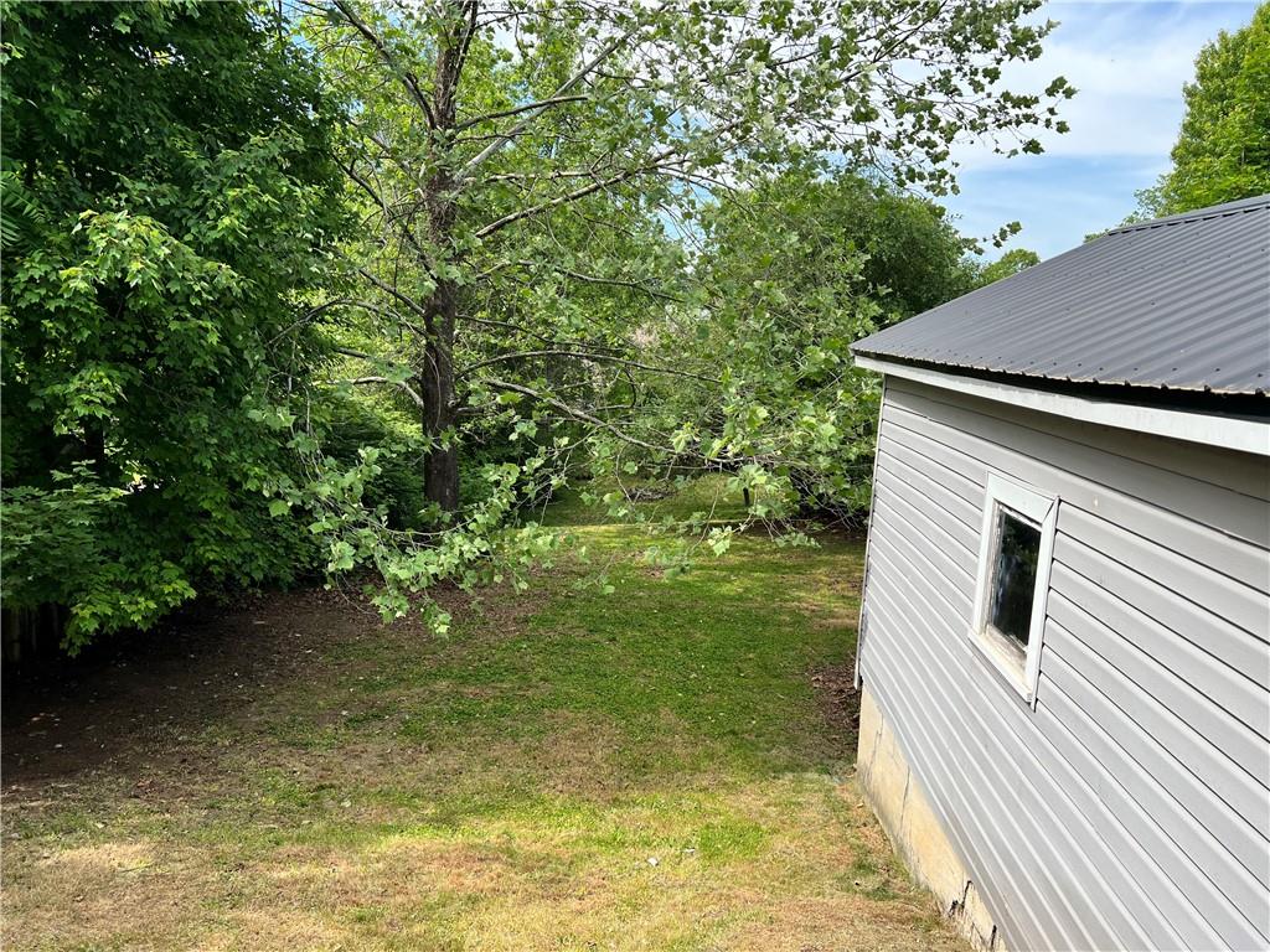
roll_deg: -2.1
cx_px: 635
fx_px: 954
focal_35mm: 26
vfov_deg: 53.1
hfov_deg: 67.3
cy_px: 476
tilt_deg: -9.7
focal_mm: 5.7
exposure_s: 1/1377
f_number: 1.5
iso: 50
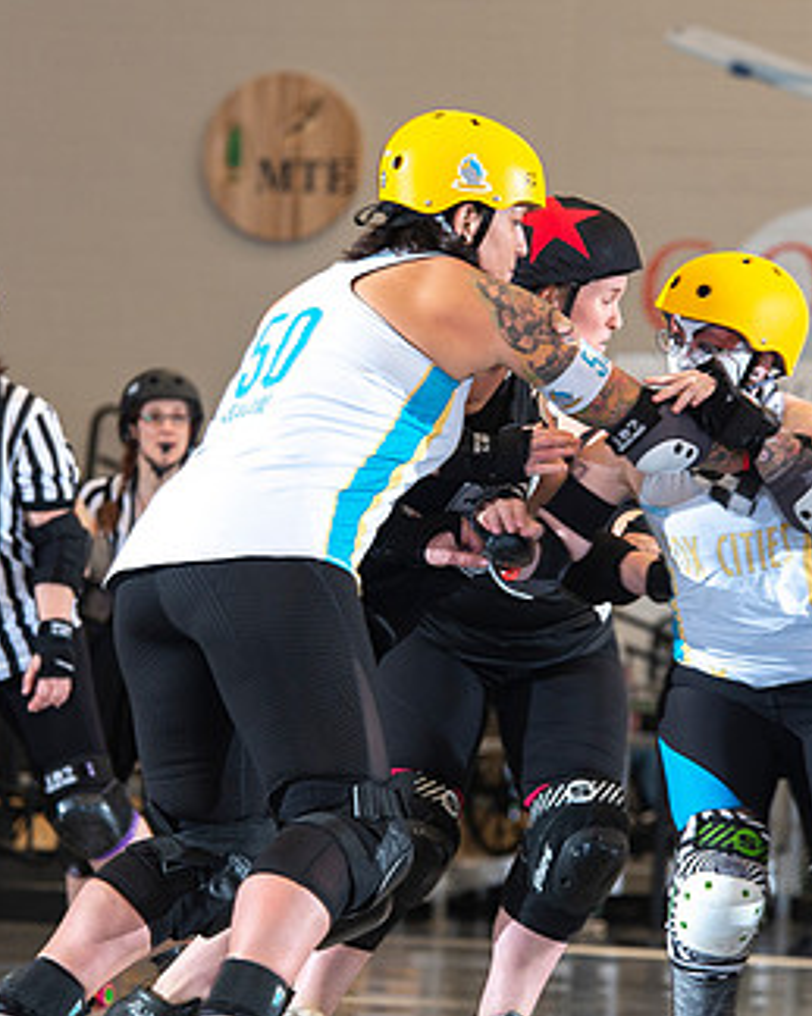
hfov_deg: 5.7
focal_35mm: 269
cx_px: 442
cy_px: 597
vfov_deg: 7.2
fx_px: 8085
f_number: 5.6
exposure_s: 1/160
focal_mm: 160
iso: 500
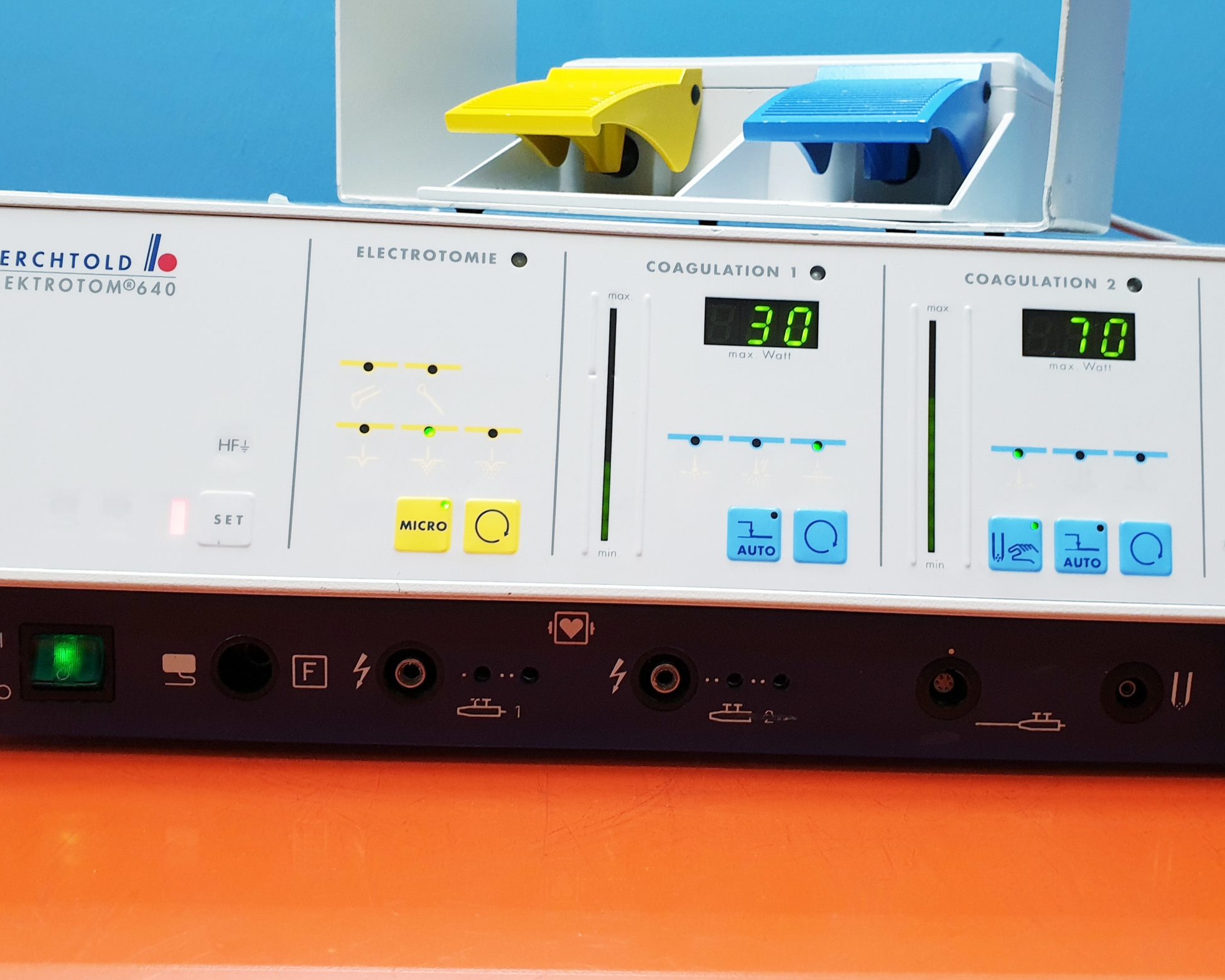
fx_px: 1196
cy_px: 429
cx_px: 699
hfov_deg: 54.0
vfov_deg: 44.5
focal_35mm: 33
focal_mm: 4.3
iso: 200
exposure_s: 1/100
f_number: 2.4
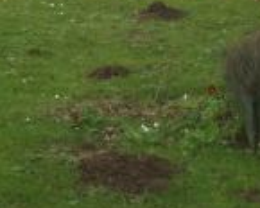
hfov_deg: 15.9
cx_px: 82
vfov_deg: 12.1
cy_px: -113
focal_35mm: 121
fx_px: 931
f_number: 3.1
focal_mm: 6.3
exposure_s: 1/200
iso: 80
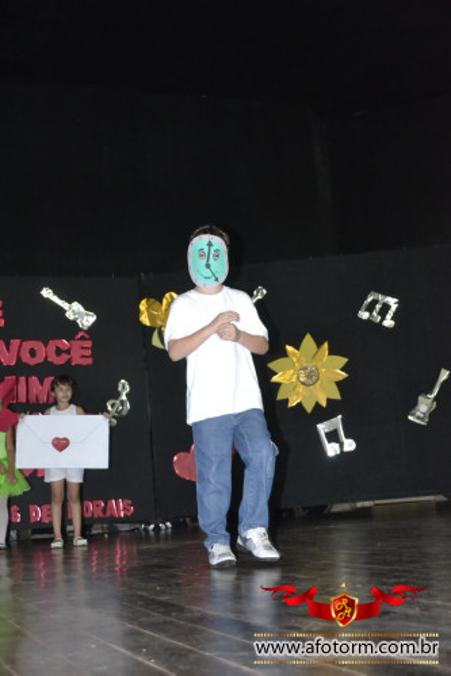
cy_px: 338
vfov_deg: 41.1
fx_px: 903
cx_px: 226
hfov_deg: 28.1
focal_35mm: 48
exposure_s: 1/60
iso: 3200
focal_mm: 32
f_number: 4.2
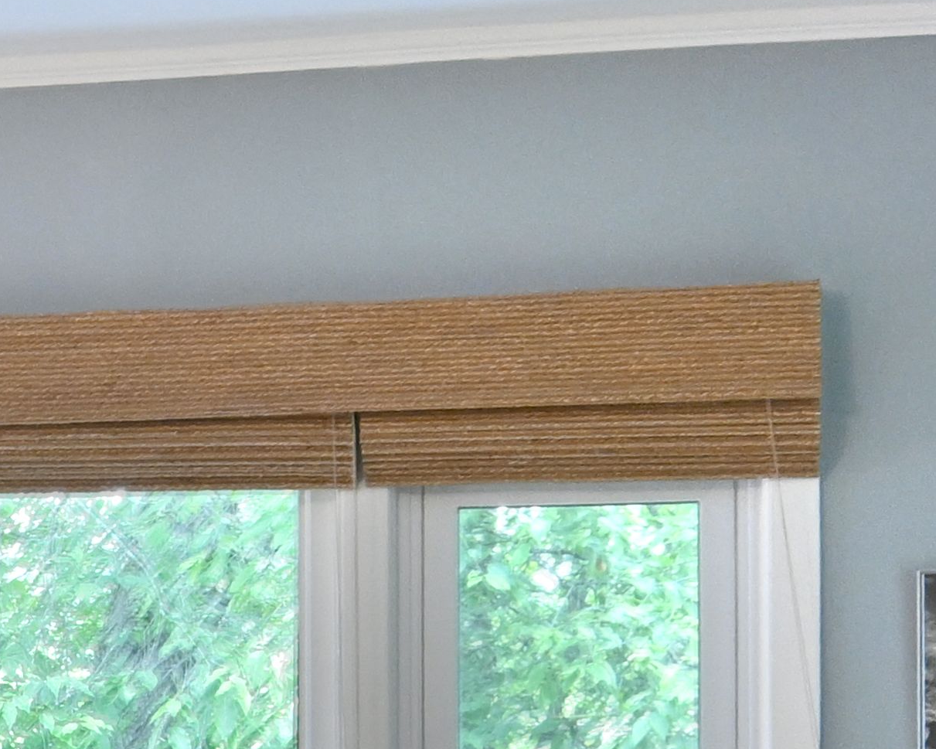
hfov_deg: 18.8
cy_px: 879
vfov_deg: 15.5
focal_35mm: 96
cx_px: -201
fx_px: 2660
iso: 1600
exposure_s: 1/60
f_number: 8
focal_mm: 15
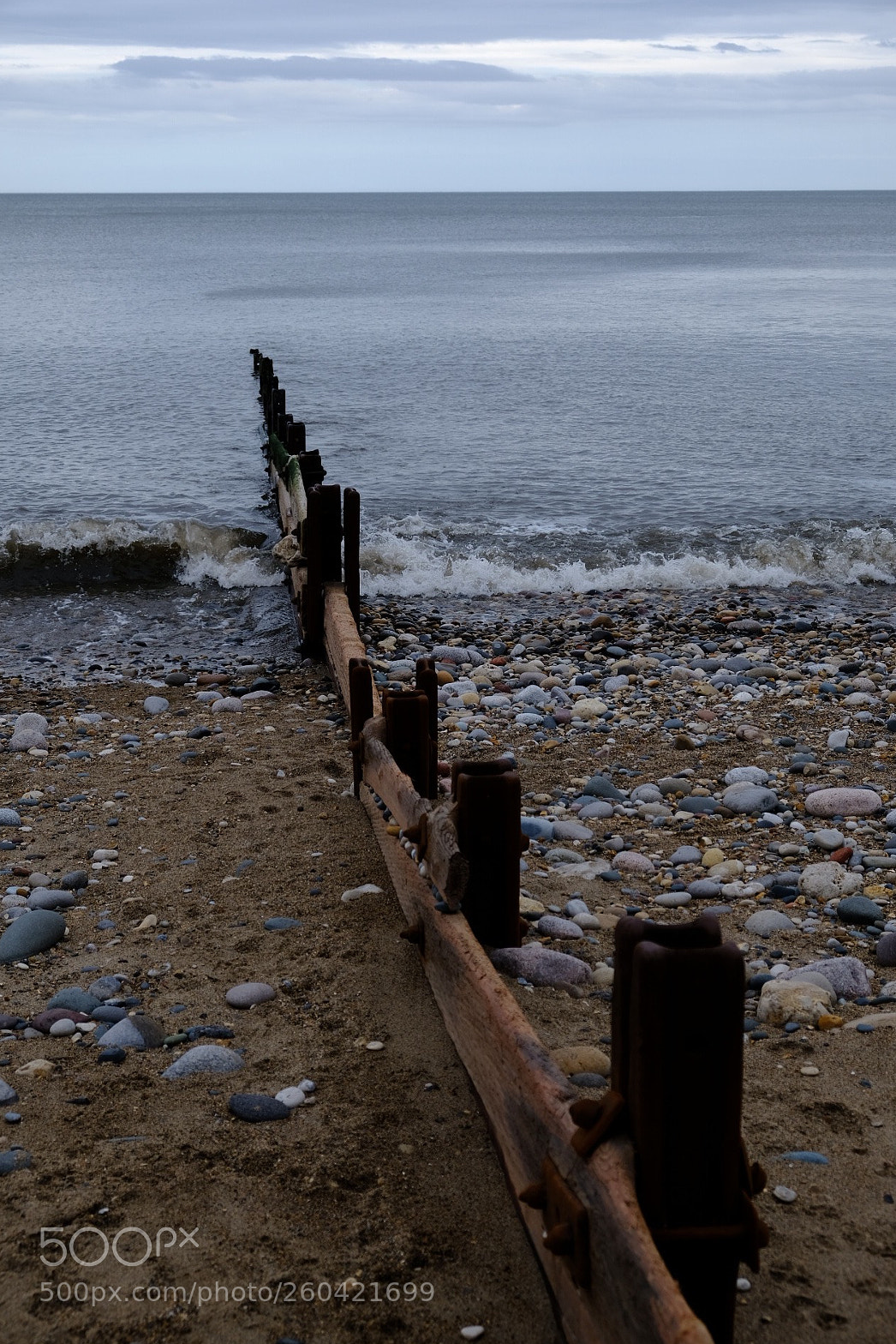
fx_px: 1866
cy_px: 674
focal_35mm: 50
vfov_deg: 39.6
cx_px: 443
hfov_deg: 27.0
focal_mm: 32.9
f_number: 5
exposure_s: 1/400
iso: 200
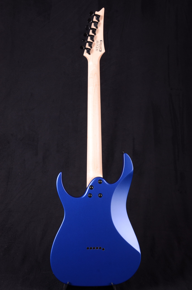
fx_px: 362
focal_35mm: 45
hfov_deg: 29.7
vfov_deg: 43.7
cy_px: 145
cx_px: 96
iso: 200
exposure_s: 1/200
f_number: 11
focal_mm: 30
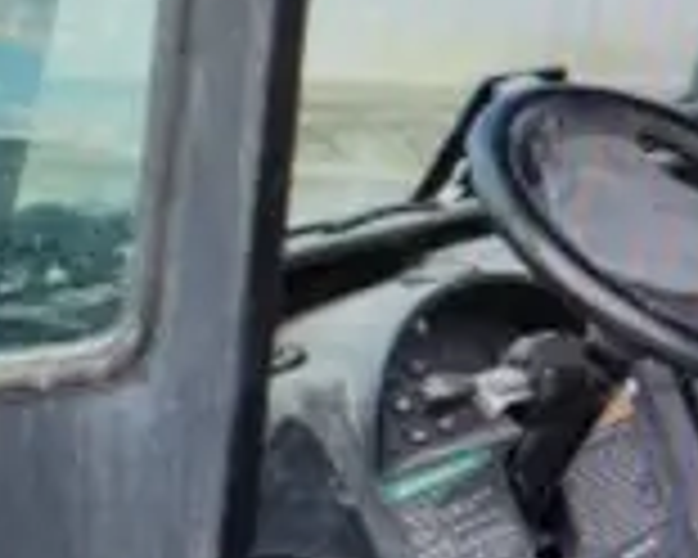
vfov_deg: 17.1
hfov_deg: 19.4
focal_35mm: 90
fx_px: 1859
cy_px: 299
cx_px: 937
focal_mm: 5.1
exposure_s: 1/120
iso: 100
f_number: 1.6
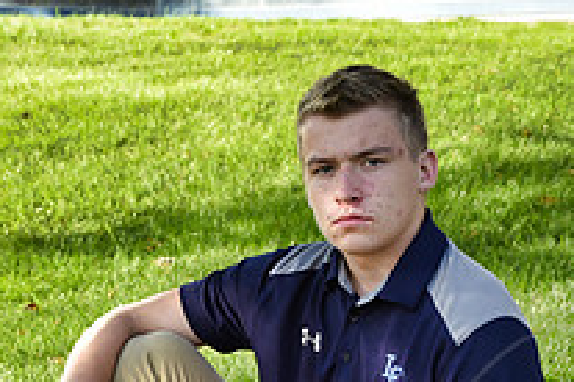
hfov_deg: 18.2
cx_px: 153
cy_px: 505
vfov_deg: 11.9
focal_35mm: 112
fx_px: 1786
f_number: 6.3
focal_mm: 40
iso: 200
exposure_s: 1/160
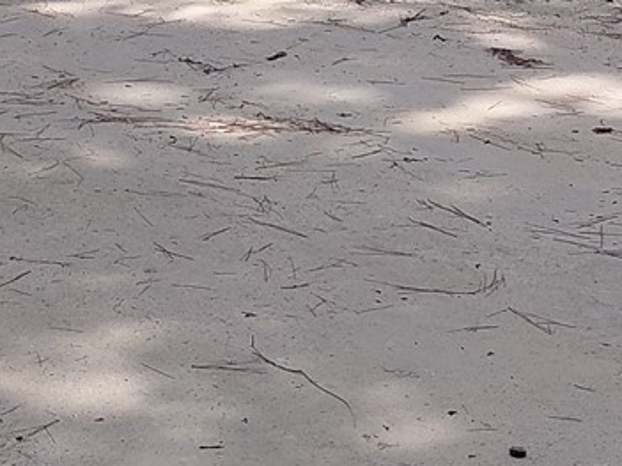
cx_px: -30
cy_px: -425
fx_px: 2048
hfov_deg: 16.8
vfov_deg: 11.8
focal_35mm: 114
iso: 50
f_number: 1.8
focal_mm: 4.69
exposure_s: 1/2153
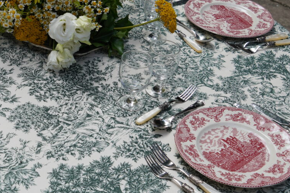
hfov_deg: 27.2
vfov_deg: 18.6
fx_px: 588
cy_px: 49
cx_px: 58
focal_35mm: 73
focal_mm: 24
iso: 100
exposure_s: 1/160
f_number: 6.3
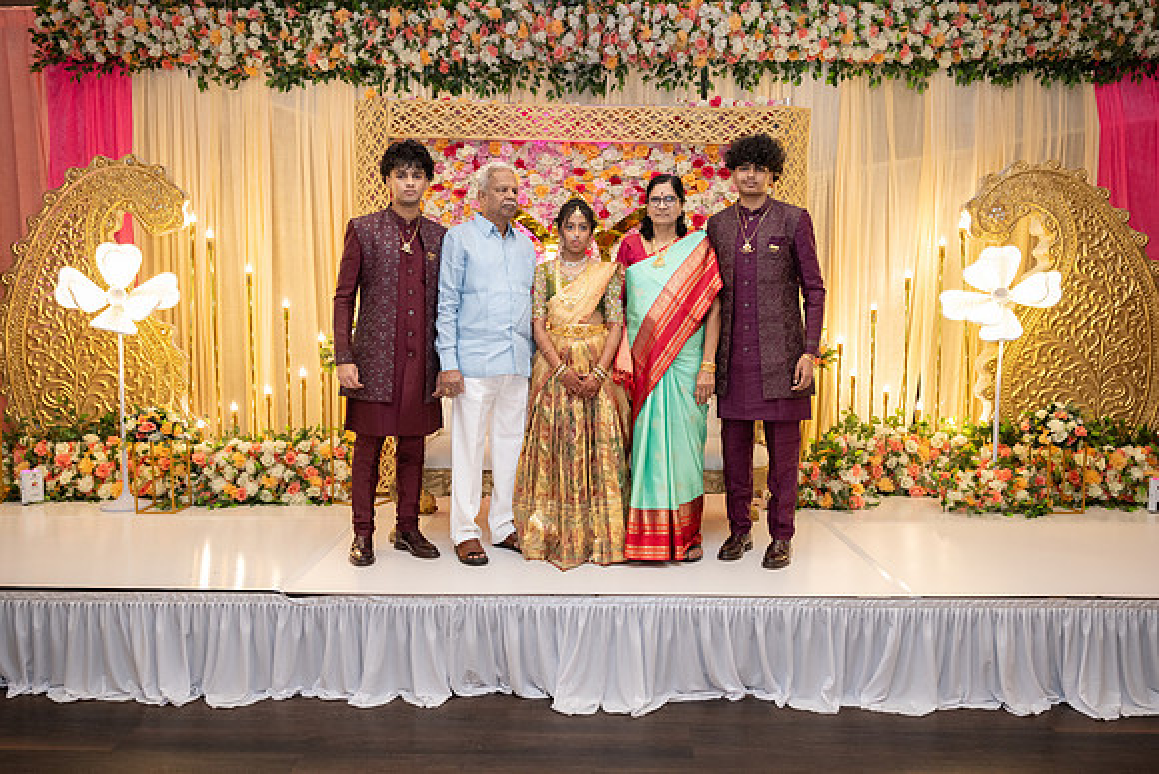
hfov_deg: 65.3
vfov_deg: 46.3
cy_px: 387
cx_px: 580
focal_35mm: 28
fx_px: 905
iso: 1000
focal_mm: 28
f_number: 3.5
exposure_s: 1/160
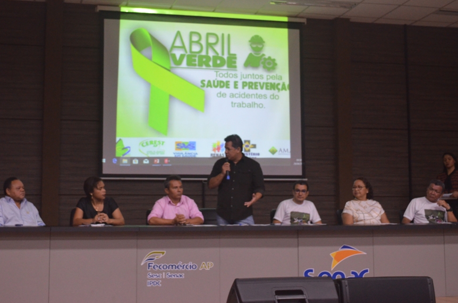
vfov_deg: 23.7
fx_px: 724
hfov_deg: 35.0
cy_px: 129
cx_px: 194
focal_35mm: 57
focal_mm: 32
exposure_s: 1/100
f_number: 5.6
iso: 2000
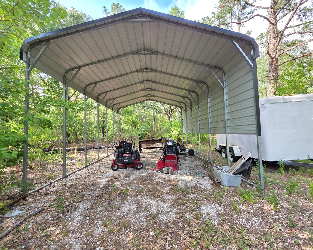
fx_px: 139
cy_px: 124
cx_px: 156
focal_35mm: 15
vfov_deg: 84.0
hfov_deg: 96.8
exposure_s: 1/120
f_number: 1.9
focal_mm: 2.2
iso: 40
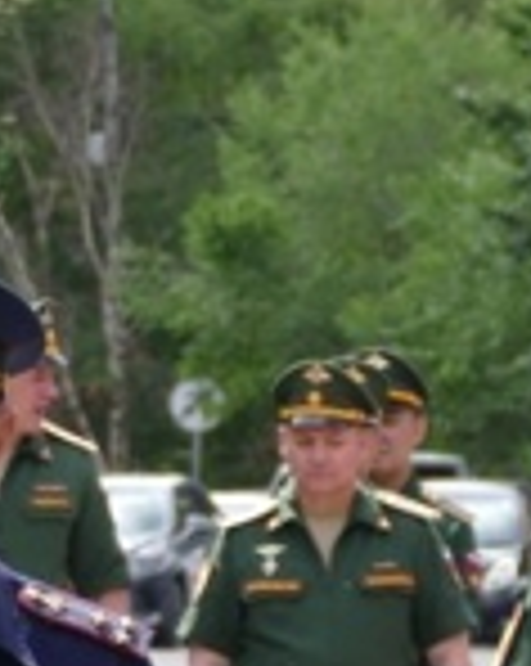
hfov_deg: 2.3
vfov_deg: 2.9
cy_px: 796
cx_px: -490
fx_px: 13051
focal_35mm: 663
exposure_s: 1/500
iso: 125
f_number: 3.9
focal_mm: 50.69
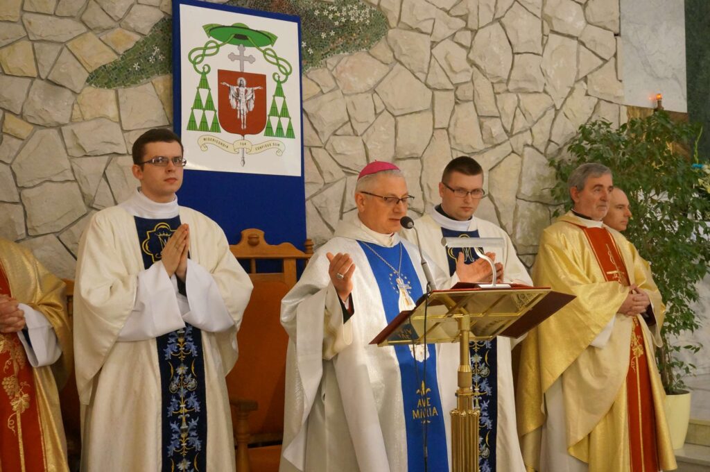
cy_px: 236
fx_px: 857
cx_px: 355
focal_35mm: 44
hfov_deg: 45.0
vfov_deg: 30.8
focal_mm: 29
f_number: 4.5
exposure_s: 1/60
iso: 3200
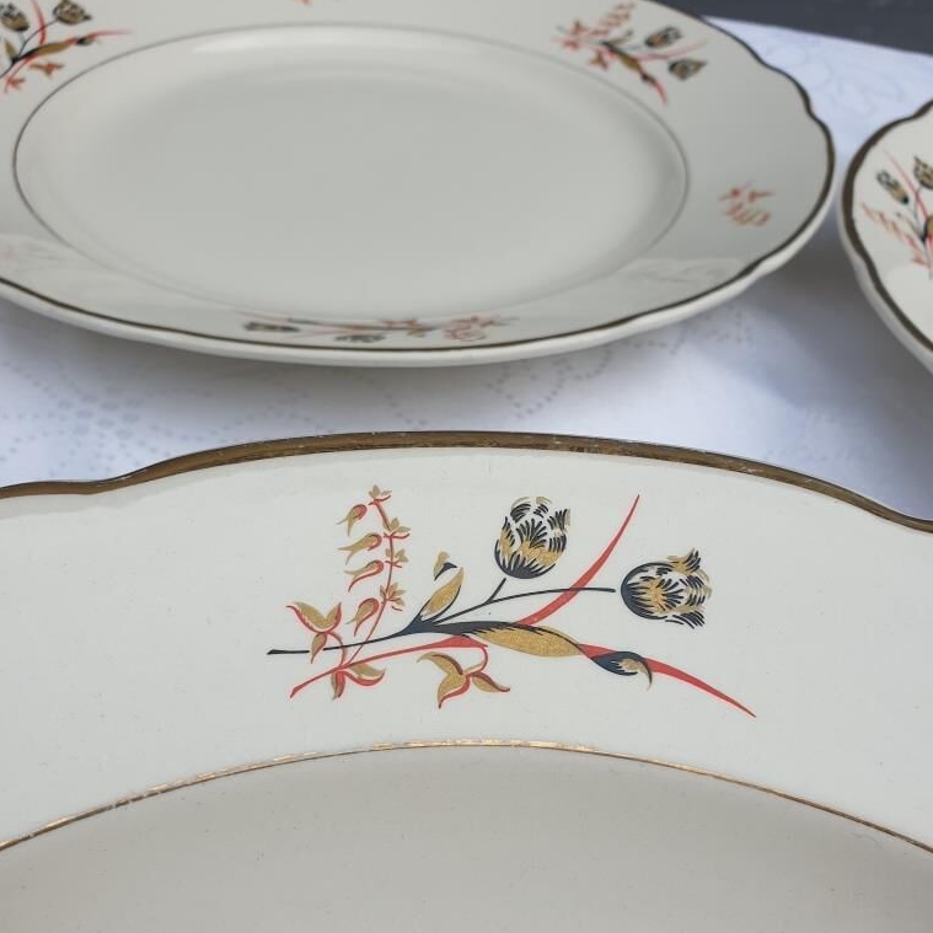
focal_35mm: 31
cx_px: 471
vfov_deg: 52.2
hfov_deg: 52.5
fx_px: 945
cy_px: 556
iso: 50
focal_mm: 4.3
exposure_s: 1/750
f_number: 2.4
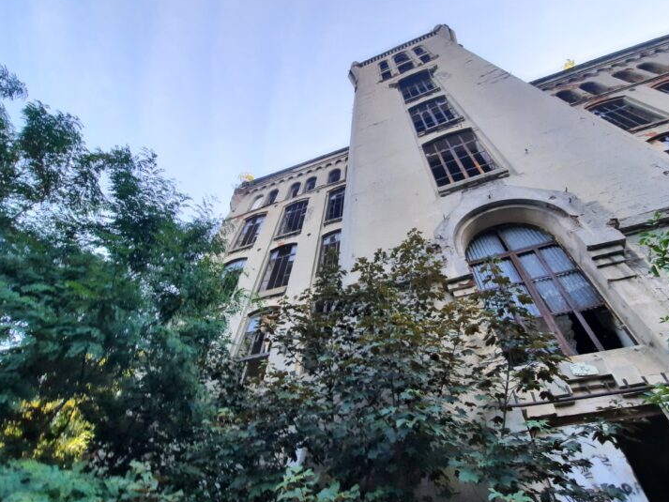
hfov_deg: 102.0
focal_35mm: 14
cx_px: 344
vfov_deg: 85.6
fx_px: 271
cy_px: 234
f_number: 2.2
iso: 40
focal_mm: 1.74
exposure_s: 1/161
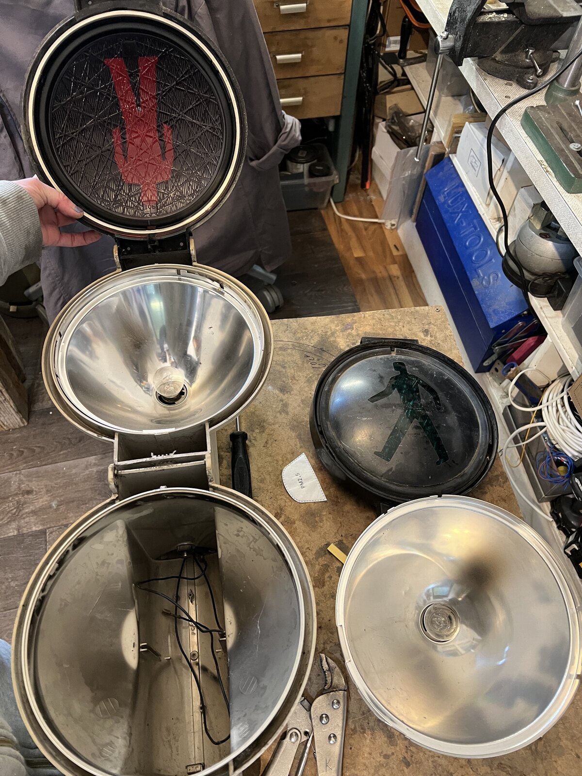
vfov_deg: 67.3
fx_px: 583
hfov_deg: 53.1
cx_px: 291
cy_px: 388
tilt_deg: -56.8
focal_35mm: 26
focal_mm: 5.7
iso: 250
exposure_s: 1/50
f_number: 1.5
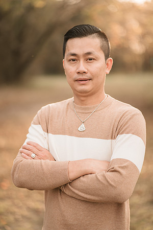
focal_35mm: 85
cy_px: 115
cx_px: 76
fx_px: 542
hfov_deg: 16.1
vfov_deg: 23.9
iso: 200
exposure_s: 1/1000
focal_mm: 85
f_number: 1.8
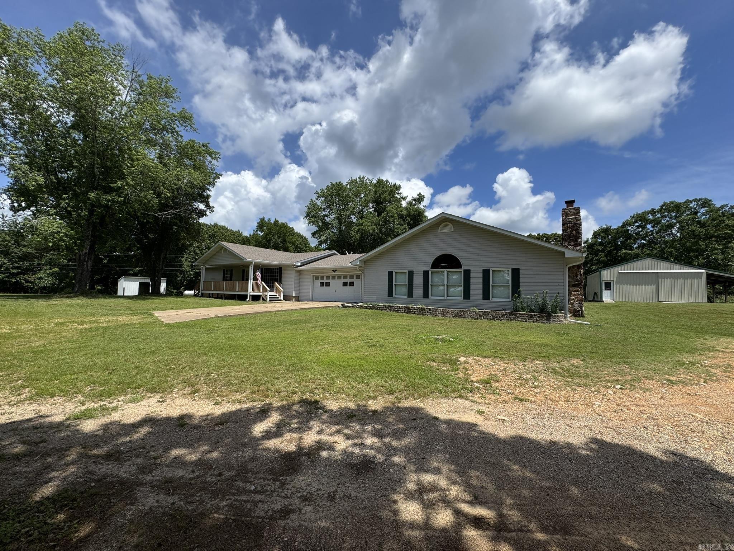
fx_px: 297
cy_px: 276
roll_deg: -1.5
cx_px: 367
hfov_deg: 102.1
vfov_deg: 85.7
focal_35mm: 14
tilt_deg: +2.9
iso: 50
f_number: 2.2
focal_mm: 2.22
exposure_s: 1/2273
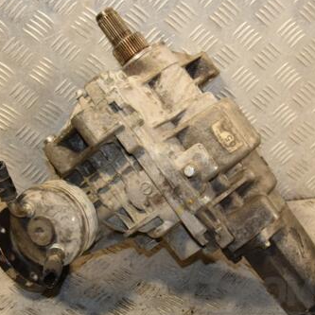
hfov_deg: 25.0
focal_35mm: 69
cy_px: 166
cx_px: 171
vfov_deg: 25.0
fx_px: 710
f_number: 5
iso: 800
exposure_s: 1/200
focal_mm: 30
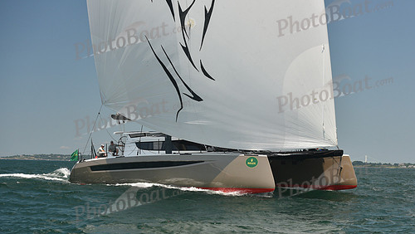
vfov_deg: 14.2
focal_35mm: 85
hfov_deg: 25.0
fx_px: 936
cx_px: 234
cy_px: 146
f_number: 5
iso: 320
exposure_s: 1/1250
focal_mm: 70
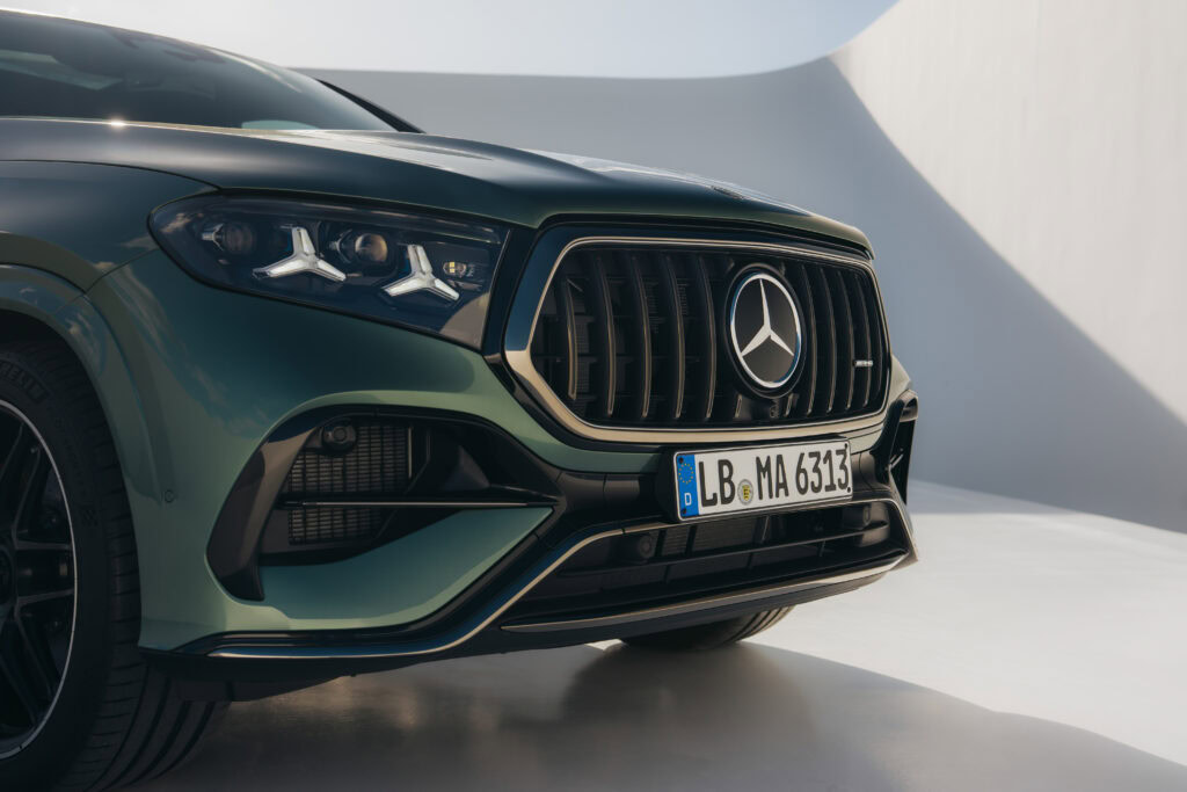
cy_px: 396
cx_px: 594
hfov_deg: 43.6
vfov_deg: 29.9
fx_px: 1484
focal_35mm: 45
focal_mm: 45
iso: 100
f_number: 4.5
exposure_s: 1/500
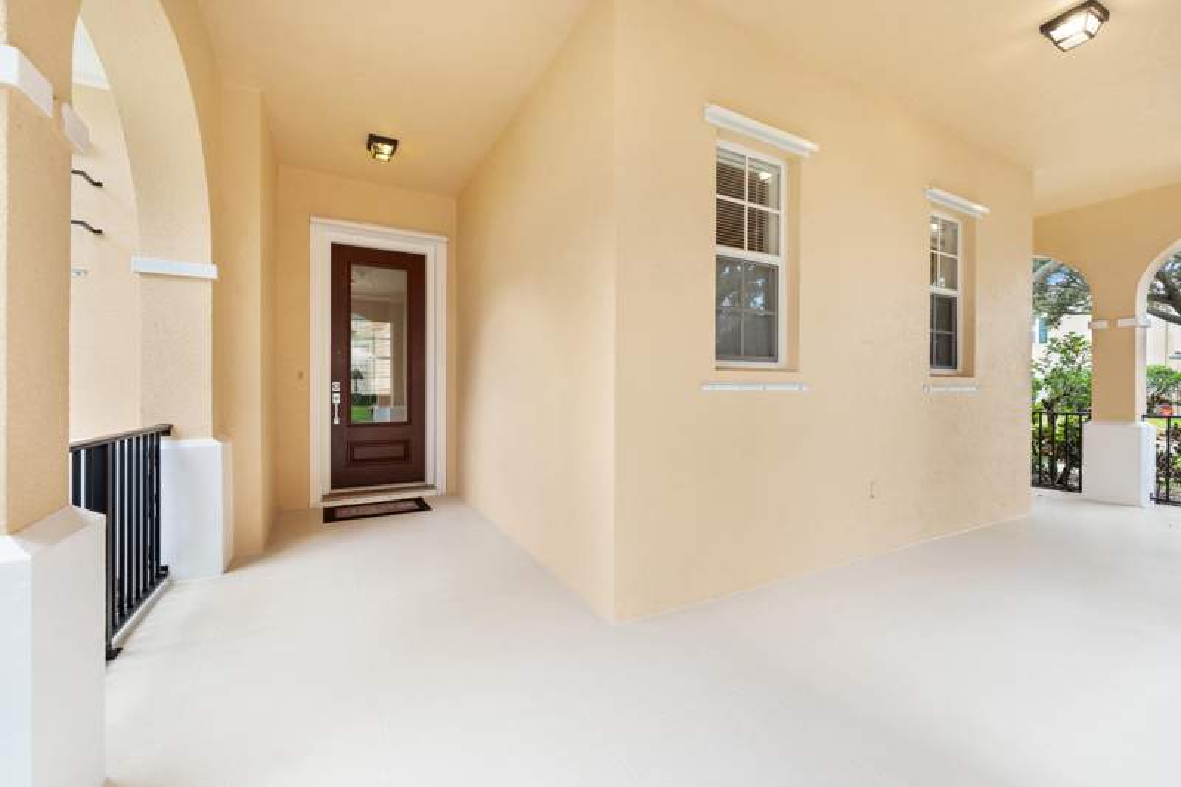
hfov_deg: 104.3
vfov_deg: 81.2
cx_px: 590
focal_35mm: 14
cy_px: 394
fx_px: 459
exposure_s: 1/25
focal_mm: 14
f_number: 9
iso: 250
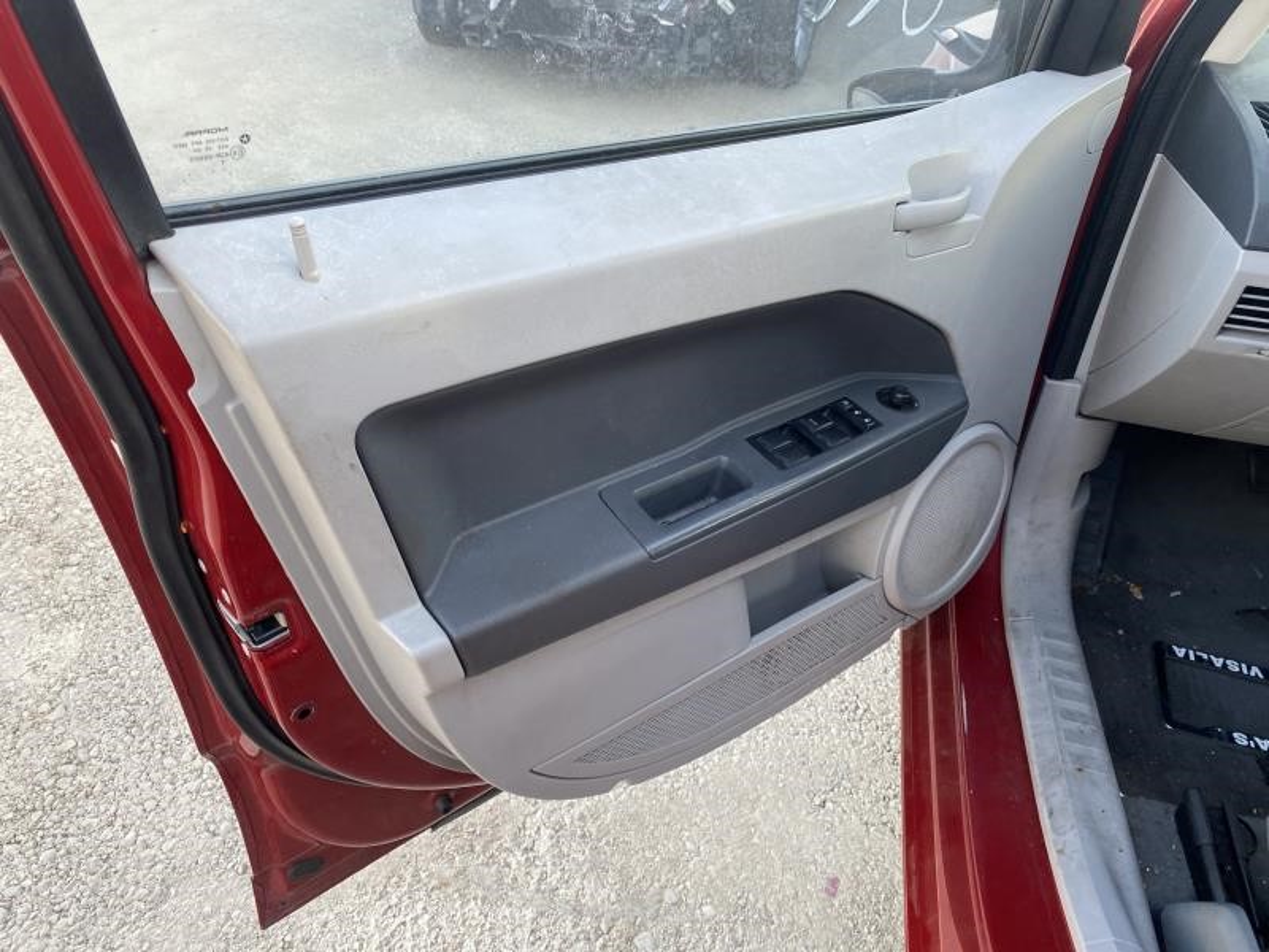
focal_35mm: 26
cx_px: 634
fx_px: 953
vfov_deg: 53.1
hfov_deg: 67.3
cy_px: 476
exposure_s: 1/121
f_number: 1.8
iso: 80
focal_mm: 4.25
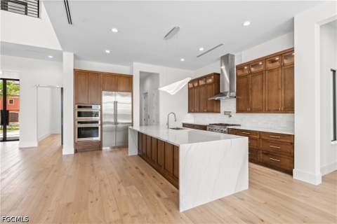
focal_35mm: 16
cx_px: 168
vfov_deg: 73.7
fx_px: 150
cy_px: 112
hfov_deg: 96.7
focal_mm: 16
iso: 400
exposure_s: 1/80
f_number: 8
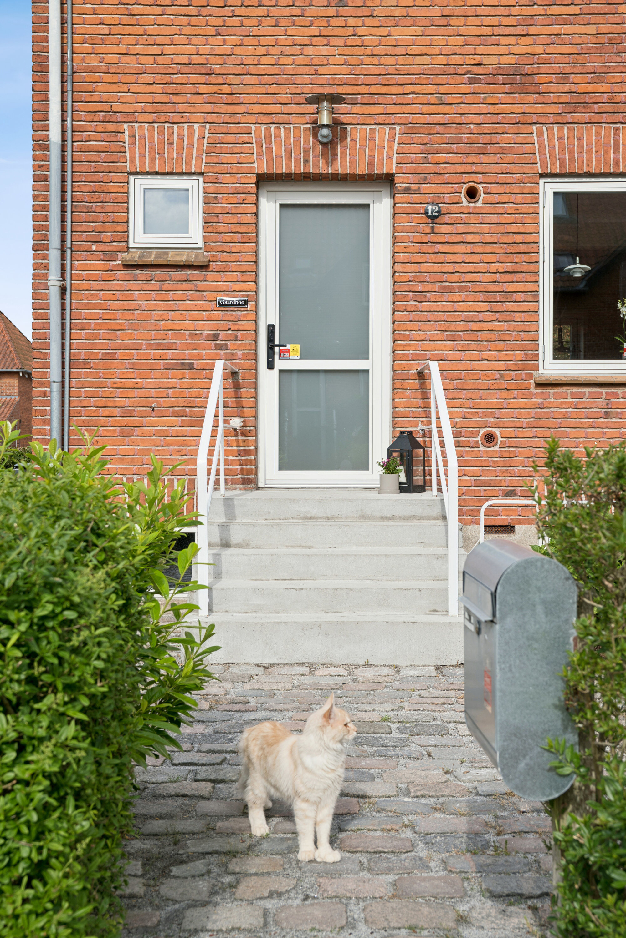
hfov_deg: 31.2
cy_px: 469
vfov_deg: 45.4
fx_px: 1121
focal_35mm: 43
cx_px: 313
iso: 160
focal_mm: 43
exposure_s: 1/500
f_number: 7.1
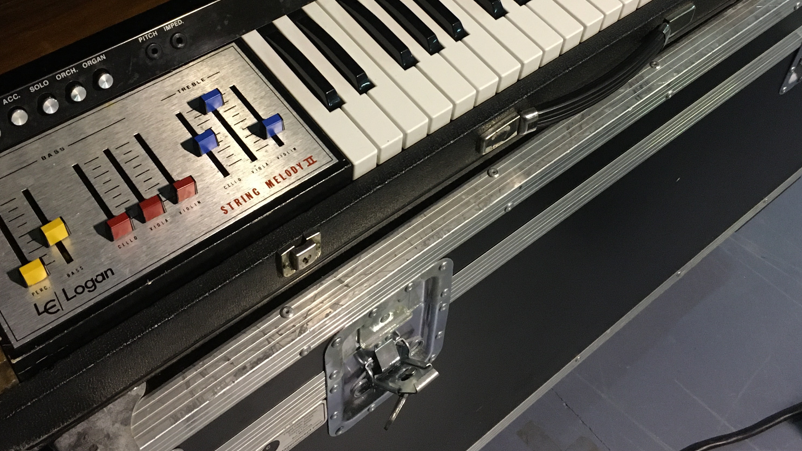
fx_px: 914
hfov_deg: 47.4
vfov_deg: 27.0
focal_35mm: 43
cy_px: 71
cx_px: 404
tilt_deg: -44.9
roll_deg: -3.8
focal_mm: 4.15
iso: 200
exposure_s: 1/17
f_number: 2.2
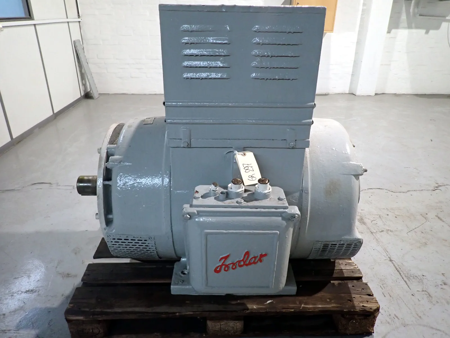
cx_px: 225
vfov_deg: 54.9
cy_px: 169
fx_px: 325
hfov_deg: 69.4
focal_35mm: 25
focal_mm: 4.5
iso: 500
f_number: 2
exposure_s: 1/30
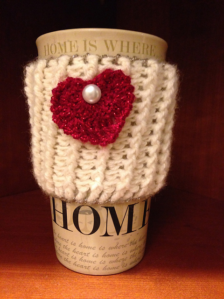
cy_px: 150
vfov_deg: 55.4
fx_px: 285
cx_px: 112
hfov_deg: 42.9
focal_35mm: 33
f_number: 2.4
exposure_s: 1/15
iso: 400
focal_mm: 4.12
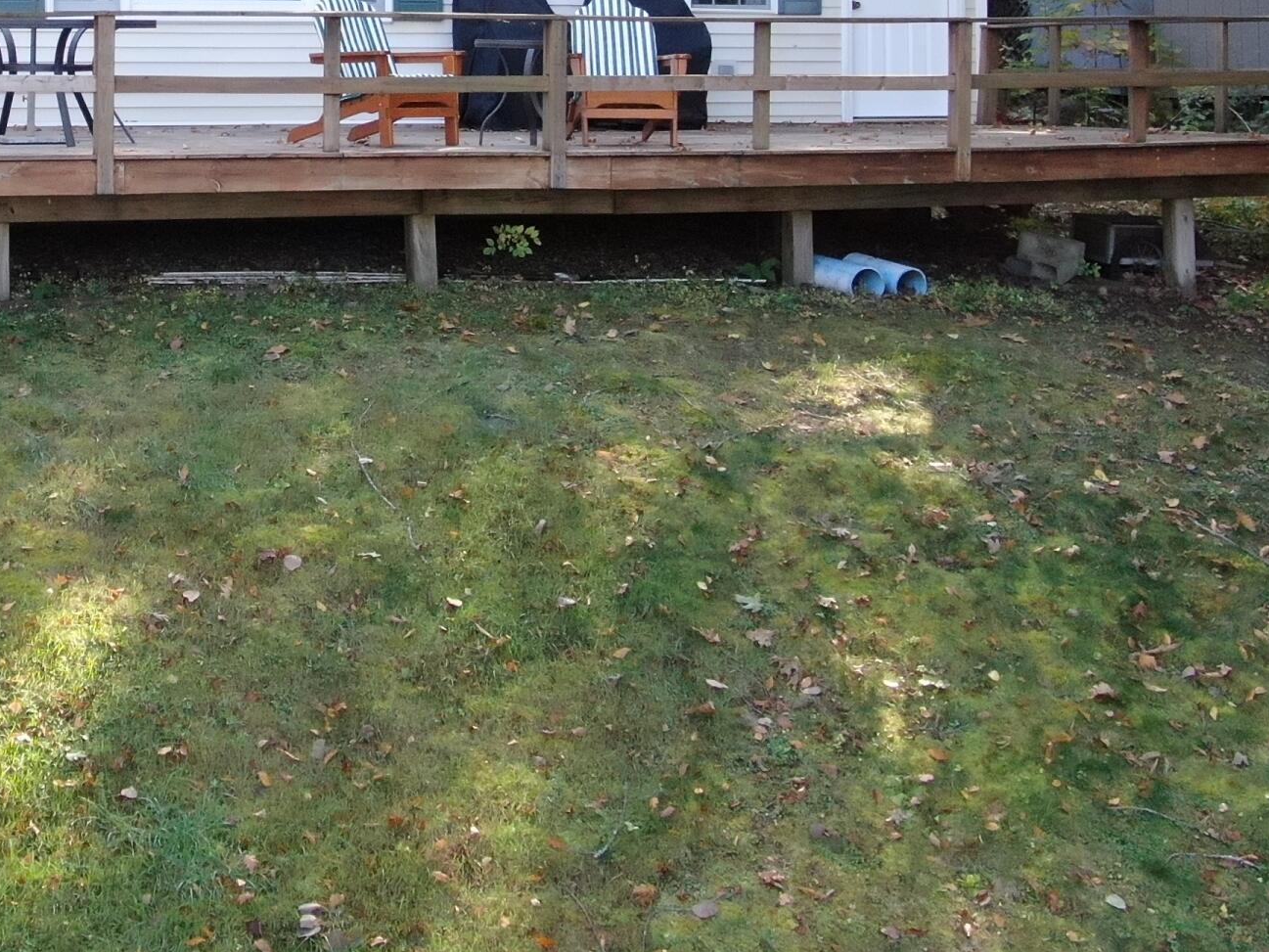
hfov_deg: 25.8
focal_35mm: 74
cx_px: 242
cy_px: -60
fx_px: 2713
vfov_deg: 19.2
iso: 400
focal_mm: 5.45
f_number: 3.1
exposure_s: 1/15
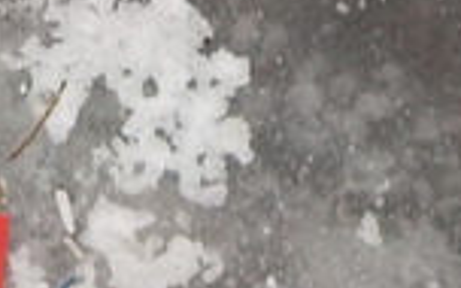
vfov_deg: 9.1
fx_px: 1684
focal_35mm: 134
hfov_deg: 15.5
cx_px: 118
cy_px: 606
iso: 200
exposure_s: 1/30
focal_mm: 4.1
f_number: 3.3
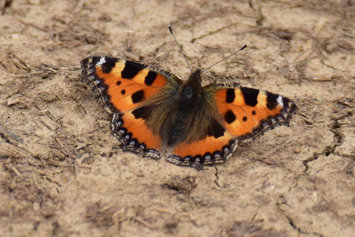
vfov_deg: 3.1
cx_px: 178
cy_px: 118
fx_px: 4437
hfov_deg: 4.6
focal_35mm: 450
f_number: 5.6
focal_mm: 300
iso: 800
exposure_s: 1/4000
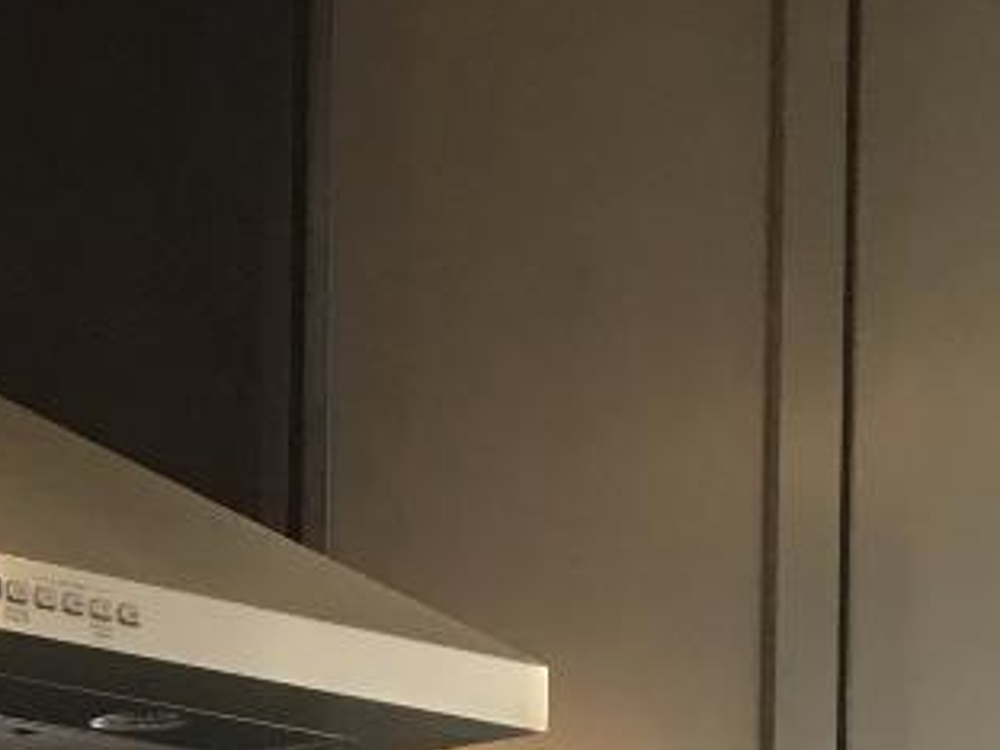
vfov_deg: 10.0
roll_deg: +0.6
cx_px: -788
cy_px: 1663
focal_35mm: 134
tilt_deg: +0.2
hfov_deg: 13.3
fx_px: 3871
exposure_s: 1/30
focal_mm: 4.15
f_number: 2.2
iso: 80
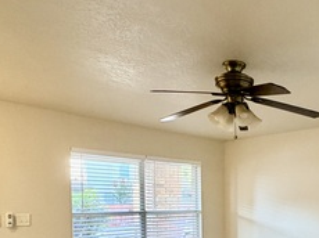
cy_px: 210
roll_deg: +0.8
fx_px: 359
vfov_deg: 34.8
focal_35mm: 39
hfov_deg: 43.7
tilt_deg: -0.5
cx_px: 287
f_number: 2.2
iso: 320
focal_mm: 2.22
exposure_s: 1/60
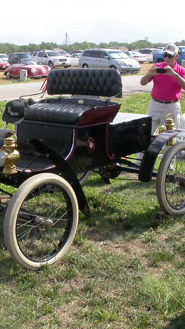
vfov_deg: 37.2
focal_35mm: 56
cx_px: 37
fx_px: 488
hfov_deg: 21.2
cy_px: 163
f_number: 6
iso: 100
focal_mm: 7.85
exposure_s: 1/250
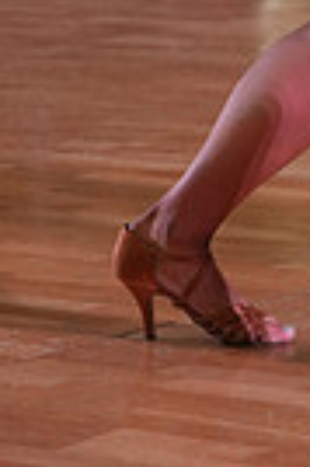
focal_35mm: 304
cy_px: -418
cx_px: 535
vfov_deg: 6.6
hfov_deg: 4.5
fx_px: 3937
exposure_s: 1/500
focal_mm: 70
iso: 1600
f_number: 4
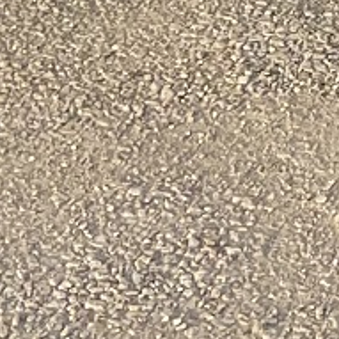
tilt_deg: -1.2
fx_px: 2670
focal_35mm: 241
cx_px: 1076
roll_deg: -0.8
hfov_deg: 6.5
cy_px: -811
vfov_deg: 6.4
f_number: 1.6
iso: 32
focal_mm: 4.2
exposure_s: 1/1335
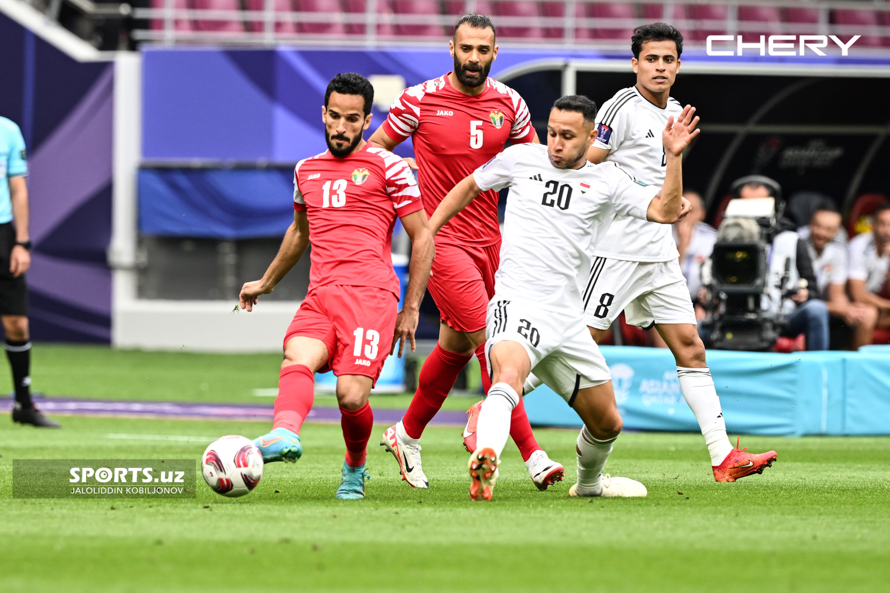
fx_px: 9887
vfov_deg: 3.4
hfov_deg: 5.2
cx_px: 445
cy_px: 296
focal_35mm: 400
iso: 800
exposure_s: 1/1250
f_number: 4
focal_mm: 400
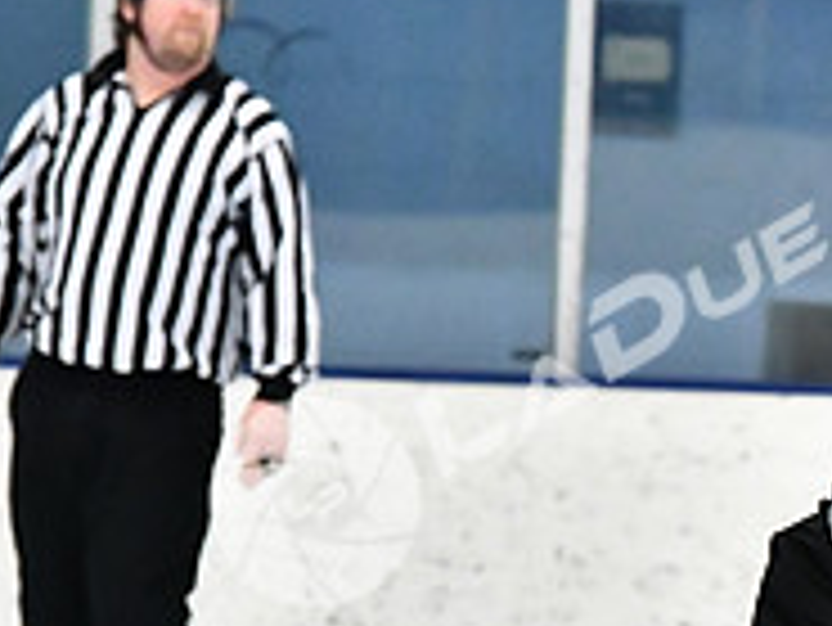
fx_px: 14118
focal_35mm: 587
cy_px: 736
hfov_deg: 3.4
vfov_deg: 2.5
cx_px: 1250
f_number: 2.8
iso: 6400
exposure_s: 1/1250
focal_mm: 130
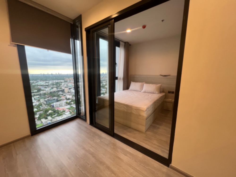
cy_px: 88
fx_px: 89
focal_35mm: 13
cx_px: 118
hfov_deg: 106.2
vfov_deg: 89.9
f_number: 1.8
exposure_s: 1/100
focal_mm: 1.57
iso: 125
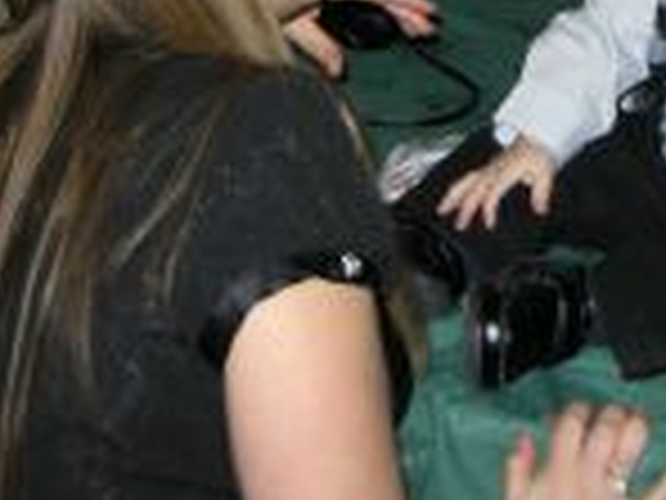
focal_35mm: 108
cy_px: -257
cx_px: 662
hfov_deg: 17.8
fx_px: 2078
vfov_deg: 13.0
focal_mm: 7.5
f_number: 2.7
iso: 64
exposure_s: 1/60
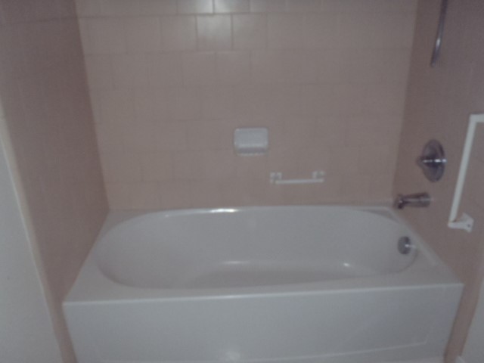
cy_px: 182
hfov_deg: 63.4
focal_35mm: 28
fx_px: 391
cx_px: 242
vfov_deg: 49.7
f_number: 10
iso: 400
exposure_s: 1/250
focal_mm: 5
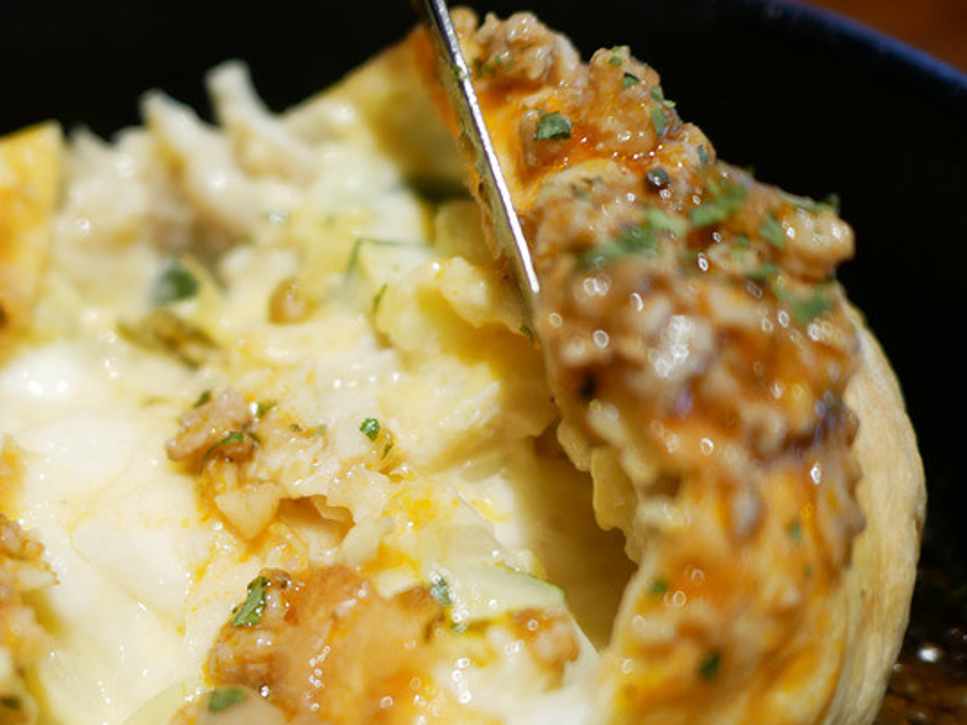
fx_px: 1397
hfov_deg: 37.0
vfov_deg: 28.8
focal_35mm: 50
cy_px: 515
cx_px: 211
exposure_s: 1/60
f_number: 1.7
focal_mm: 15
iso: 320
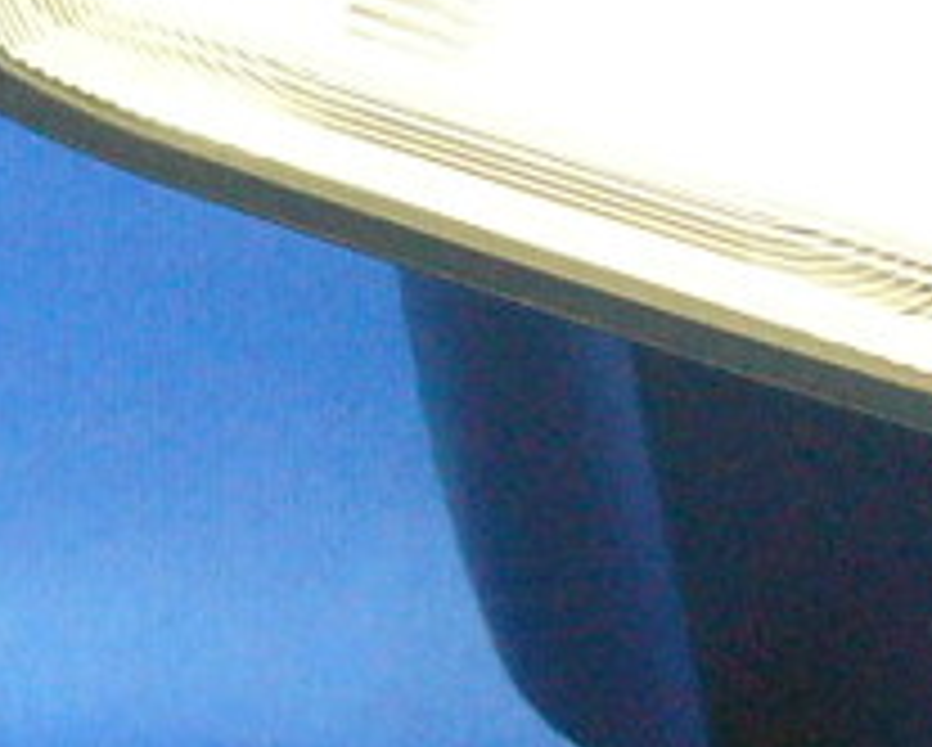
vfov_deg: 7.8
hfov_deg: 9.7
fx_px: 5467
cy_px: 225
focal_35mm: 198
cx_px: 964
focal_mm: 5.8
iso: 200
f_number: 2.8
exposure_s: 1/8
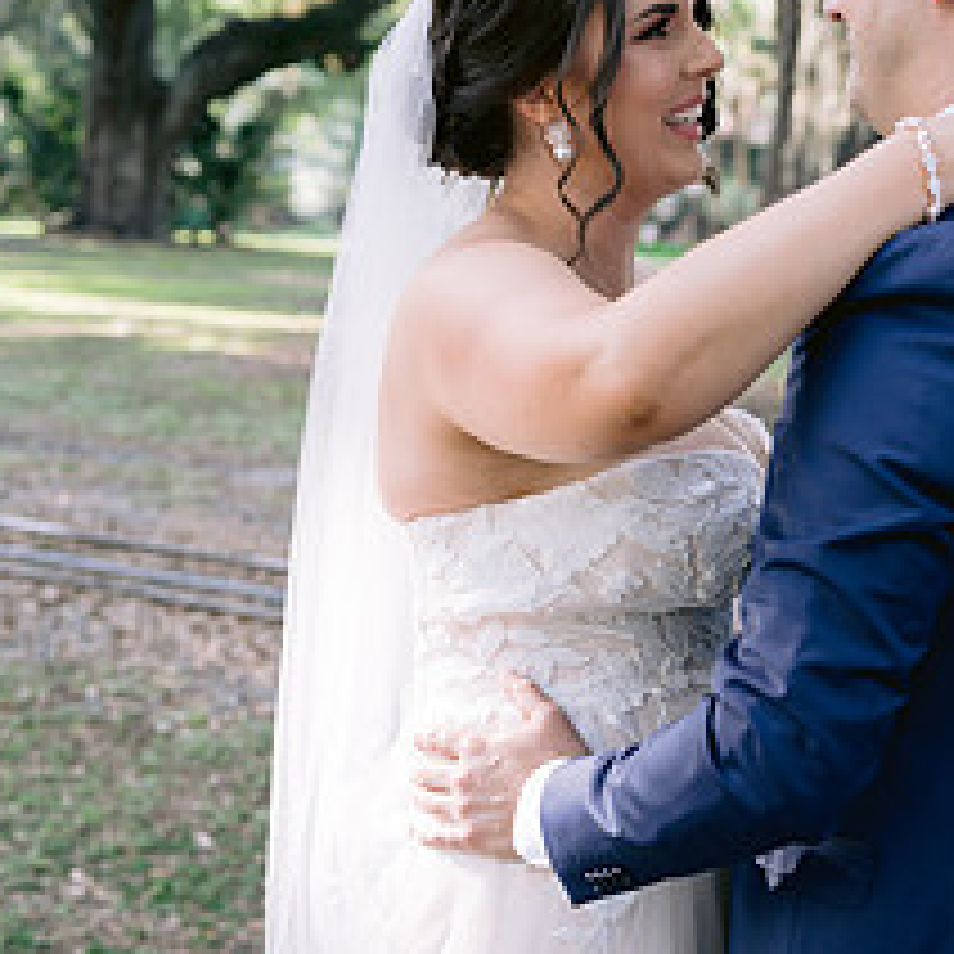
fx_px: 1964
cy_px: 693
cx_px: 648
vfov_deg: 27.0
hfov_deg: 27.1
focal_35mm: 63
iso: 250
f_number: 2.8
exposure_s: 1/250
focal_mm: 35
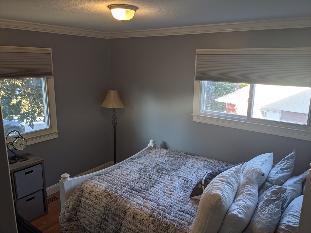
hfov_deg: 65.3
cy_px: 116
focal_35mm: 27
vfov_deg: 51.4
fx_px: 243
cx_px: 156
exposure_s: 1/86.3
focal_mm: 4.38
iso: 58
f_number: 1.73
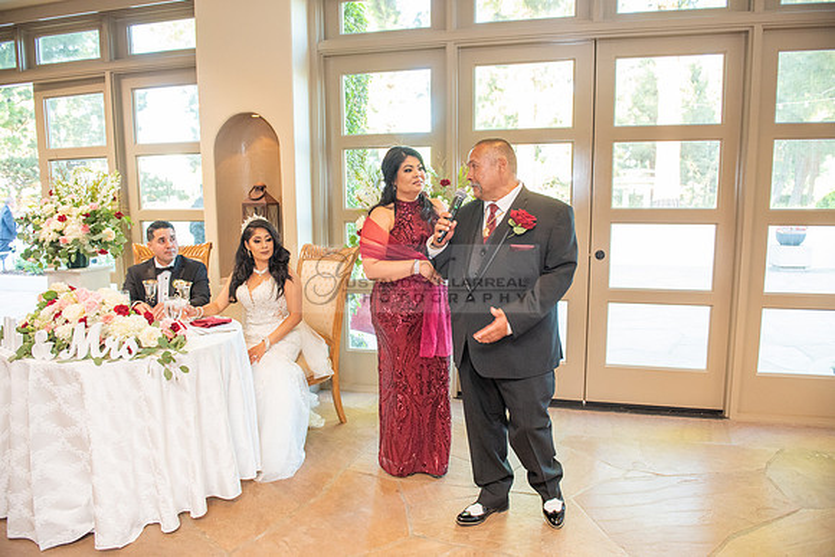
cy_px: 278
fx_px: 557
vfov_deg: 53.2
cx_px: 418
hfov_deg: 73.7
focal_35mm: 24
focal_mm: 24
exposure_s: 1/125
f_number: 3.5
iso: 1600
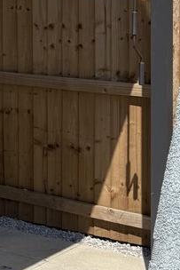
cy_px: -11
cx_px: -245
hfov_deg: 10.4
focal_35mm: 115
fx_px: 861
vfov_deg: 17.3
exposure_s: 1/5714
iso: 80
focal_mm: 6.76
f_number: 1.78
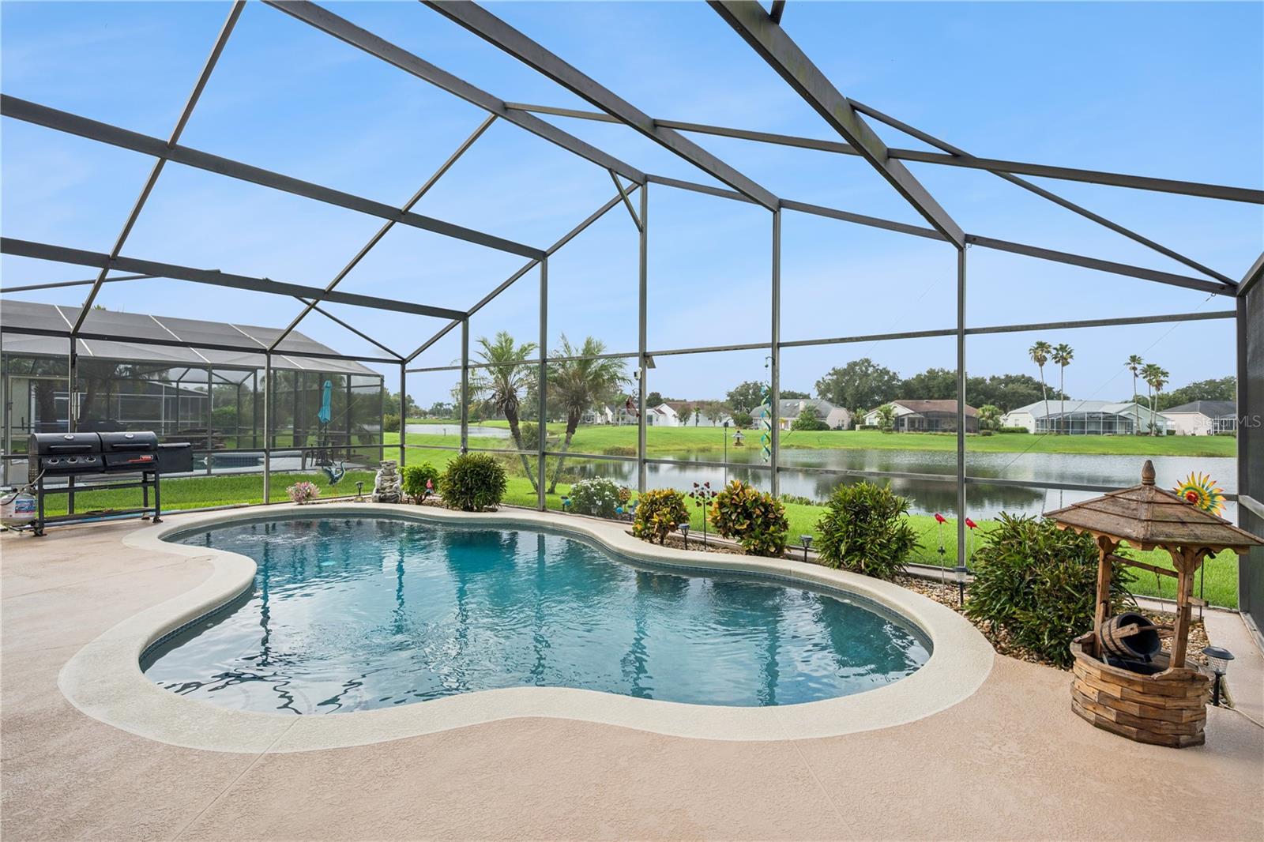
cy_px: 421
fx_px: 614
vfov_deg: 68.9
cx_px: 632
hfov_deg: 91.6
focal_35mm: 18
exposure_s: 1/160
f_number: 9
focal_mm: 17.5
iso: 200
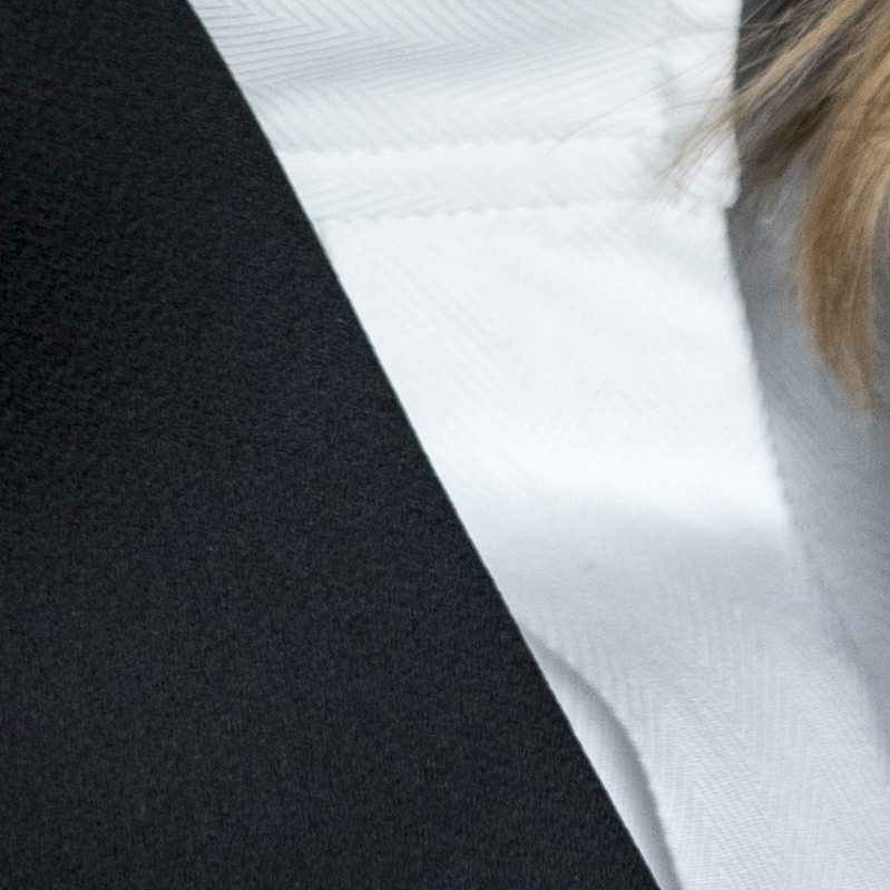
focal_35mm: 397
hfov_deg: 4.4
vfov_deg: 4.3
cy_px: -1187
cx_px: 321
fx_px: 11548
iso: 400
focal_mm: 62
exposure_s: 1/200
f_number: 4
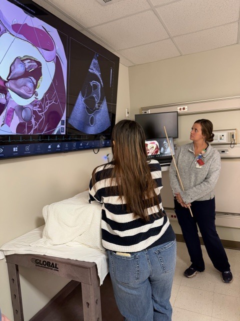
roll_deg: +3.4
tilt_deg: -6.1
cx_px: 120
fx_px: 222
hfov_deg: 56.8
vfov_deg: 71.6
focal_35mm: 24
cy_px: 160
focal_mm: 6.76
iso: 400
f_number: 1.78
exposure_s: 1/60
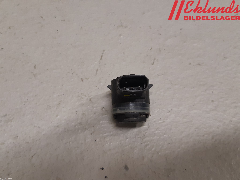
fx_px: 180
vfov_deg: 53.1
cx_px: 120
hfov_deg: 67.3
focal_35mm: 26
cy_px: 90
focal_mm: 3.93
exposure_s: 1/50
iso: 125
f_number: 1.7
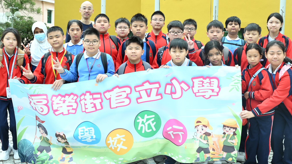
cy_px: 58
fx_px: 317
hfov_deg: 49.4
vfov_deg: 28.9
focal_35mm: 41
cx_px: 149
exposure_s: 1/160
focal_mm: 31
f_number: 8
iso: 400
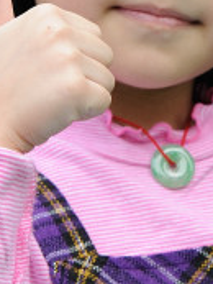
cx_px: 158
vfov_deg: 2.6
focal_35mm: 776
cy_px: 14
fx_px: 6359
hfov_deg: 1.9
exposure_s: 1/1000
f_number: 4.5
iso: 400
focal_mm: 140
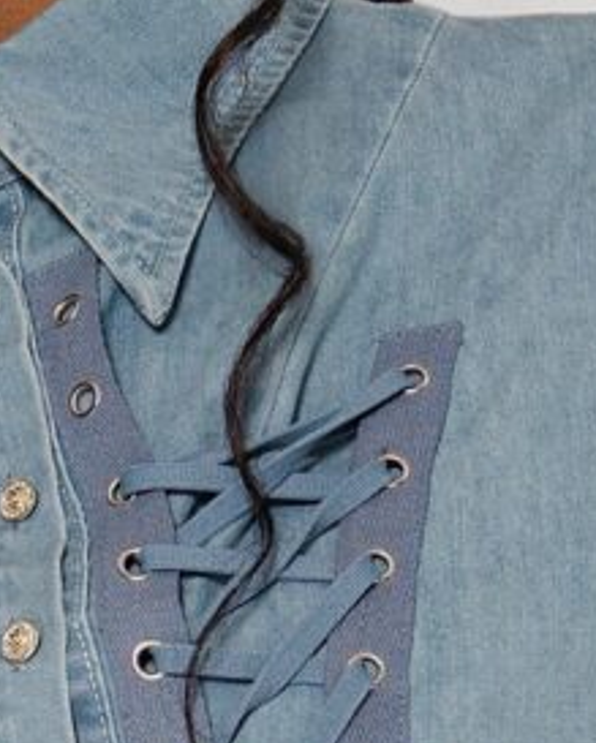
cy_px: 1053
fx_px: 12107
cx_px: 131
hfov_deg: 2.8
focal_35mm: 550
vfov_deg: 3.5
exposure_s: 1/100
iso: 100
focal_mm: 89
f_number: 9
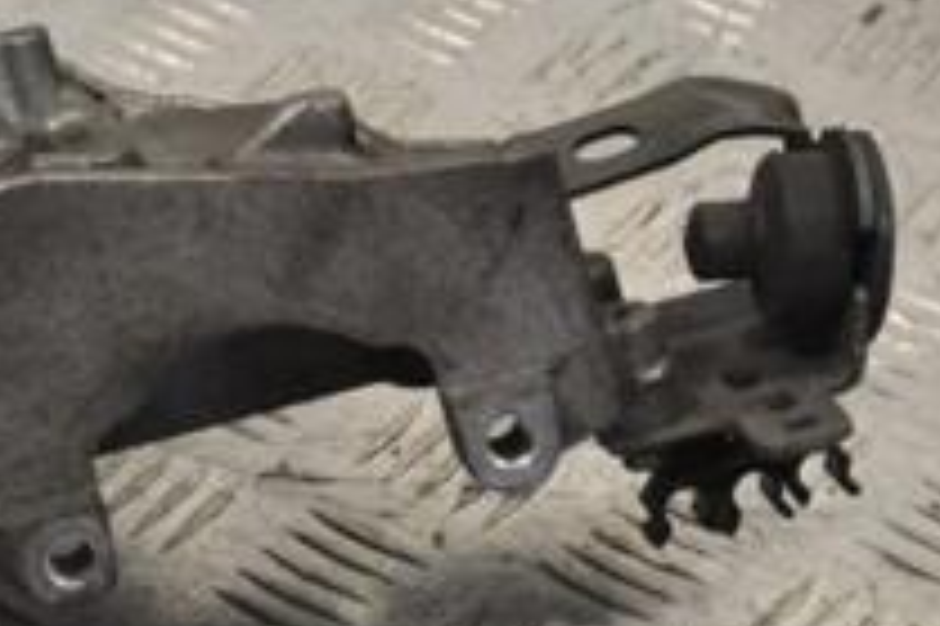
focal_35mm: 198
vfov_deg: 6.9
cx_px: -256
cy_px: 297
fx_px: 5166
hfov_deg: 10.2
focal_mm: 46
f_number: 5.6
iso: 3200
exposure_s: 1/320
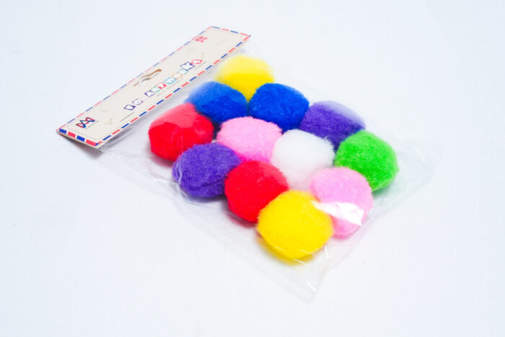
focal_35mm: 70
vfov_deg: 19.5
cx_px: 252
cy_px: 168
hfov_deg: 28.8
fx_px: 983
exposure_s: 1/200
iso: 3200
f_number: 10
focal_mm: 70
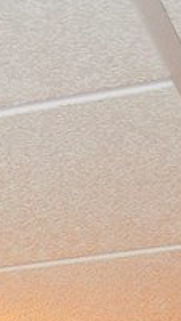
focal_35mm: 187
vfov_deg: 9.7
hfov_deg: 6.1
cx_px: -311
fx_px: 1596
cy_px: 853
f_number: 3.8
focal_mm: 22
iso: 1250
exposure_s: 1/60
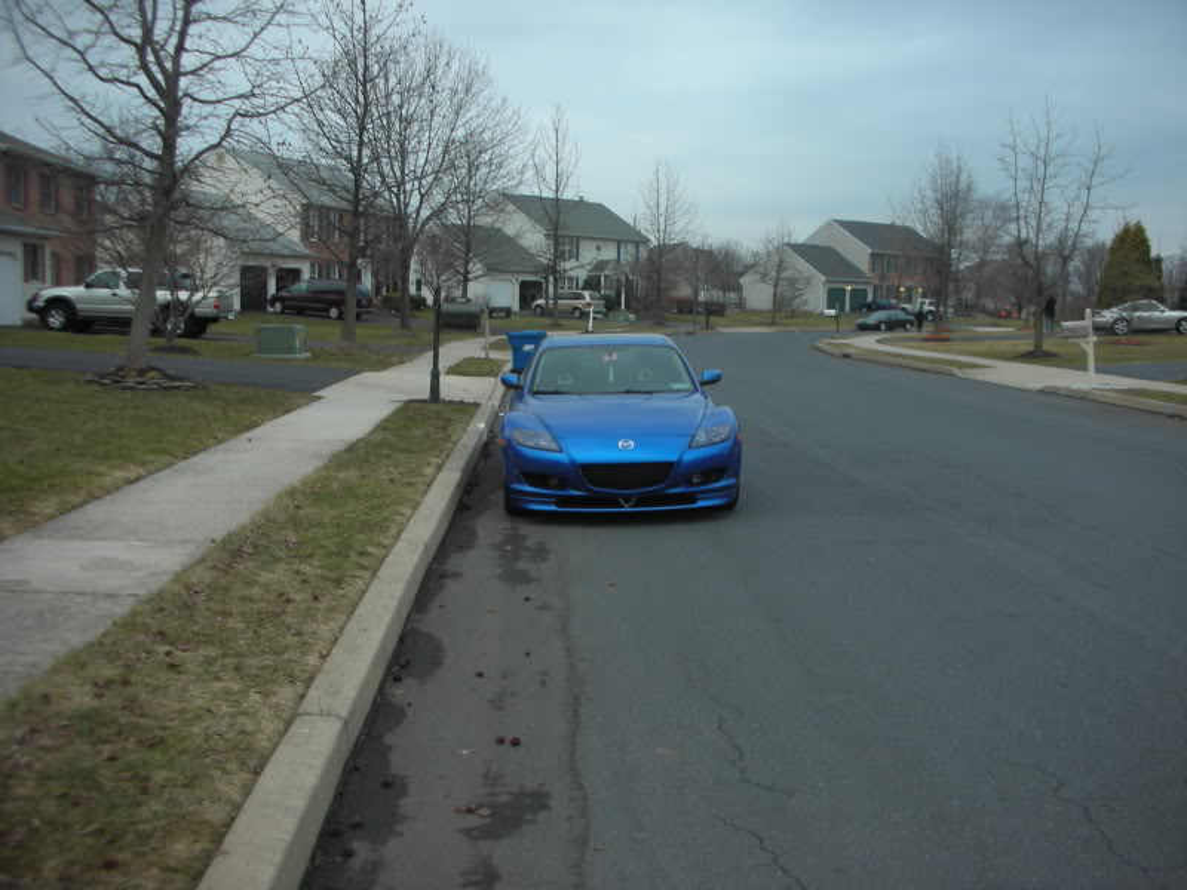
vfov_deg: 40.7
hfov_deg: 52.6
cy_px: 445
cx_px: 594
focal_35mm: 35
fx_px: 1200
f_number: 3
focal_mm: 5.8
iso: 50
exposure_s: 1/23.1
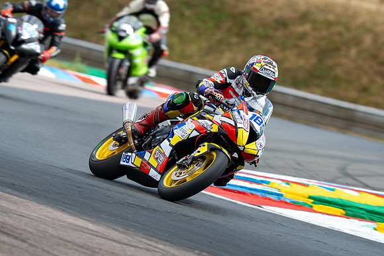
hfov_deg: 4.5
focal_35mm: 454
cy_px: 128
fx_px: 4847
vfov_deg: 3.0
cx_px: 197
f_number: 6.3
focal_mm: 400
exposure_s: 1/320
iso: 125
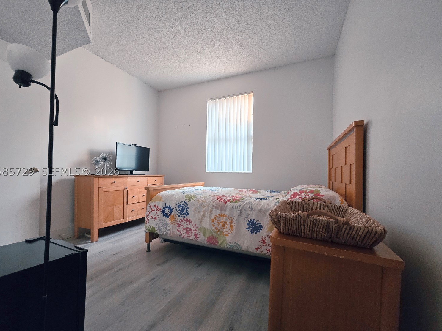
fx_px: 179
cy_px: 171
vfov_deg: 85.6
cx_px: 211
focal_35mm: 14
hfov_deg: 102.0
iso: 500
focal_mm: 2.2
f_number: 2.2
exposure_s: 1/60.2
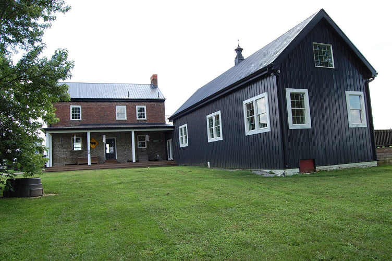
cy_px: 130
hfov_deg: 67.4
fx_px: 294
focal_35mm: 27
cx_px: 196
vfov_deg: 47.8
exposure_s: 1/200
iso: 200
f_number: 7.1
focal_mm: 18
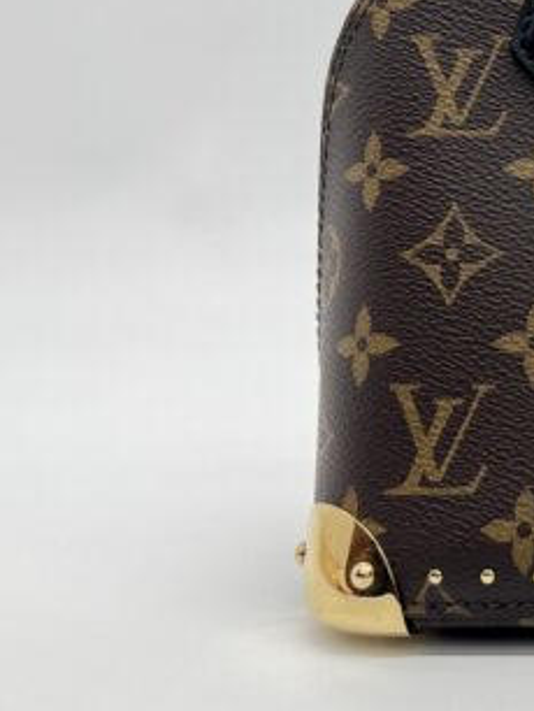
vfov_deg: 22.2
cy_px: 137
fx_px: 1787
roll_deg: +0.4
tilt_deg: -3.6
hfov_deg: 15.6
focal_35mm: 87
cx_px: 815
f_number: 1.5
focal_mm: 5.7
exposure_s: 1/144
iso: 32
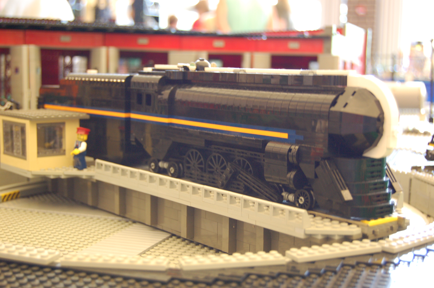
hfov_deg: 35.1
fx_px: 686
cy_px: 144
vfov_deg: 23.7
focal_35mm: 57
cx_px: 217
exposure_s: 1/10
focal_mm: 38
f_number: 5
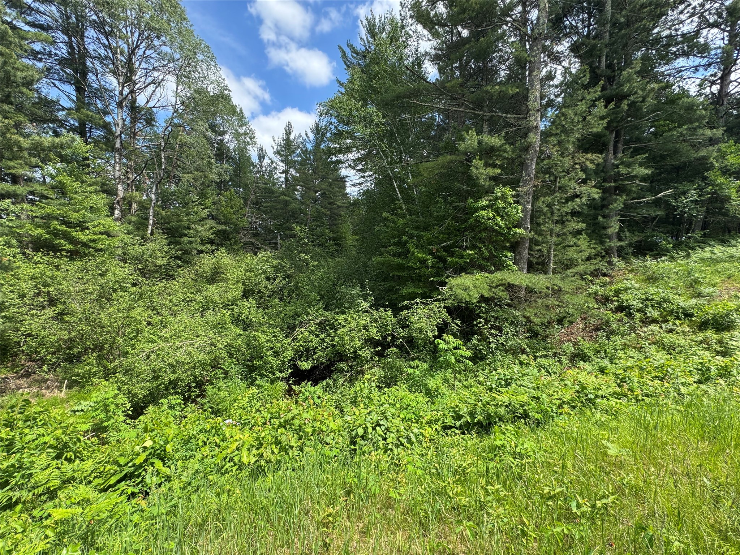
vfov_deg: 85.7
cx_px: 370
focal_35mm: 14
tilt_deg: -6.0
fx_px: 299
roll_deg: -1.6
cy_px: 278
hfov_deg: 102.1
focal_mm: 2.22
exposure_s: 1/399
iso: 40
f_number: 2.2
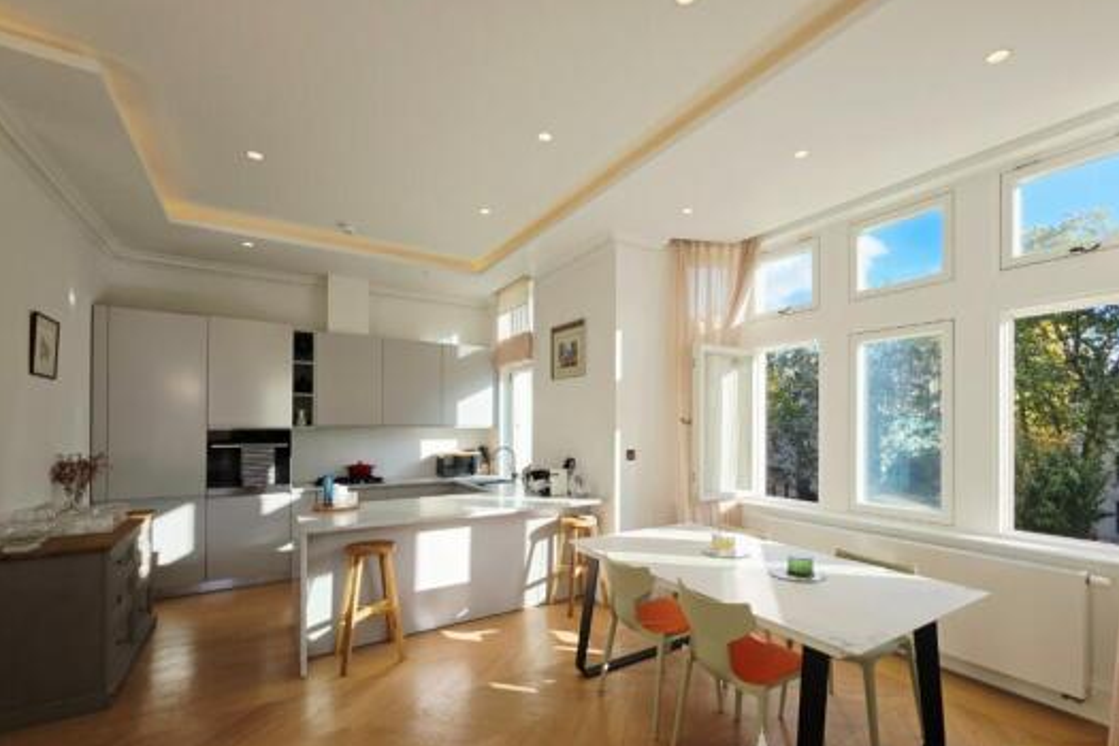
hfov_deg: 100.1
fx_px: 466
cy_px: 447
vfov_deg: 76.5
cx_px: 615
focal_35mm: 15
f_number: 1.9
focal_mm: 2.2
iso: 40
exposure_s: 1/833
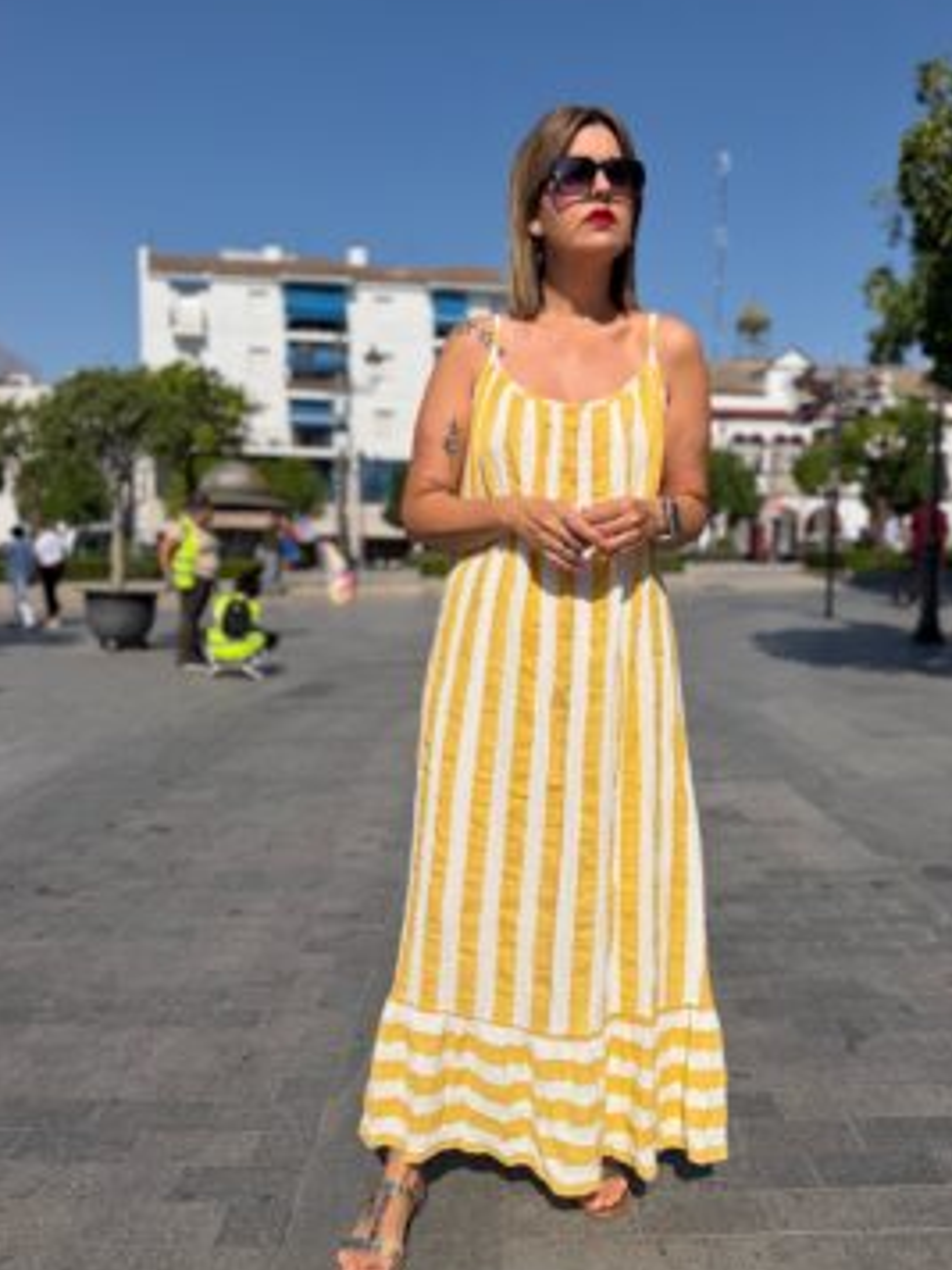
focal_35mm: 27
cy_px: 656
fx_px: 990
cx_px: 521
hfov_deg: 51.3
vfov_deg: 65.3
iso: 80
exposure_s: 1/10309
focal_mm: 6.76
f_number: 1.78
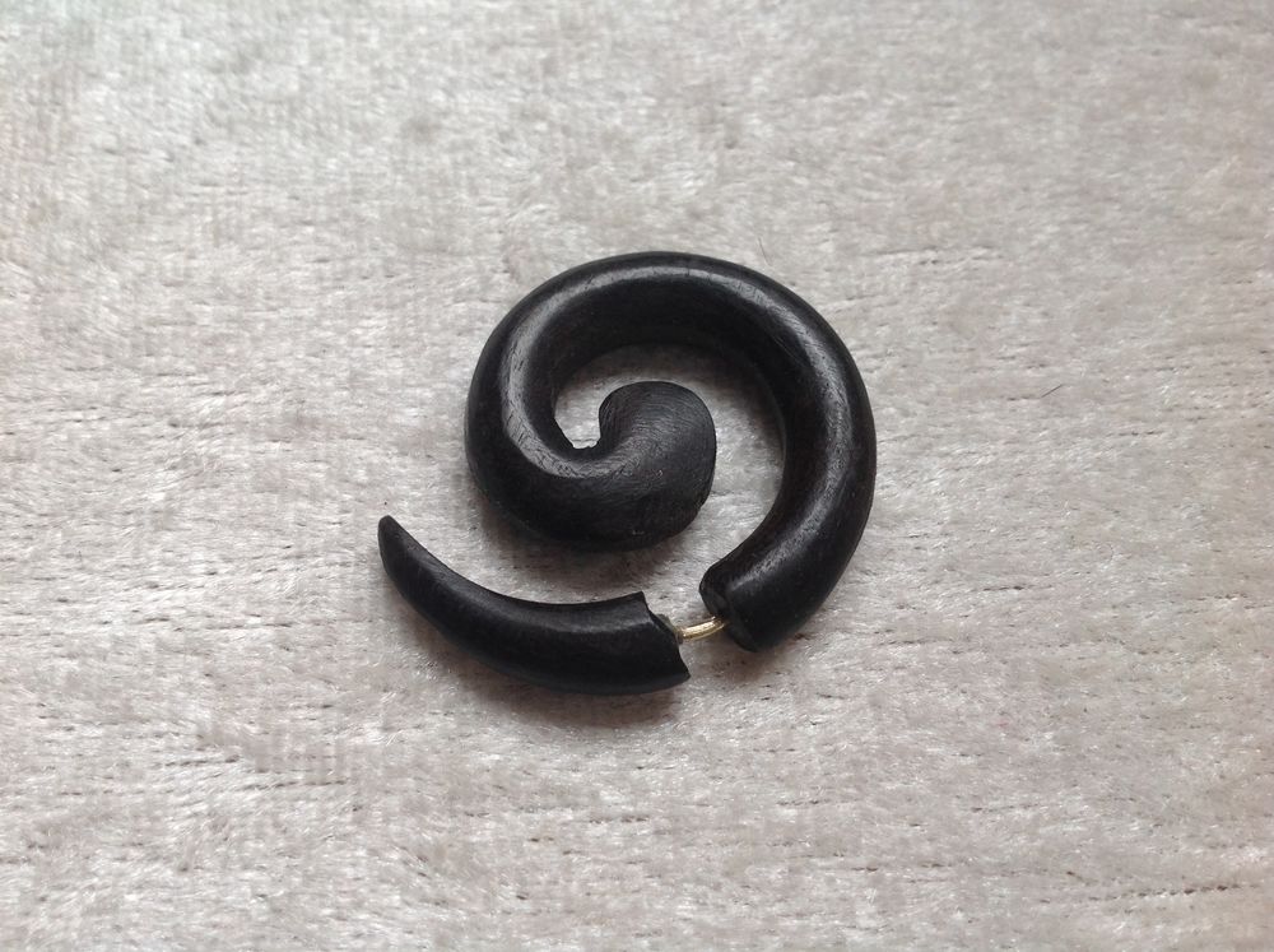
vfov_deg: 40.6
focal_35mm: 35
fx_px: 1286
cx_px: 637
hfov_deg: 52.7
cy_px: 476
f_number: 2.4
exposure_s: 1/60
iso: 64
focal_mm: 4.28
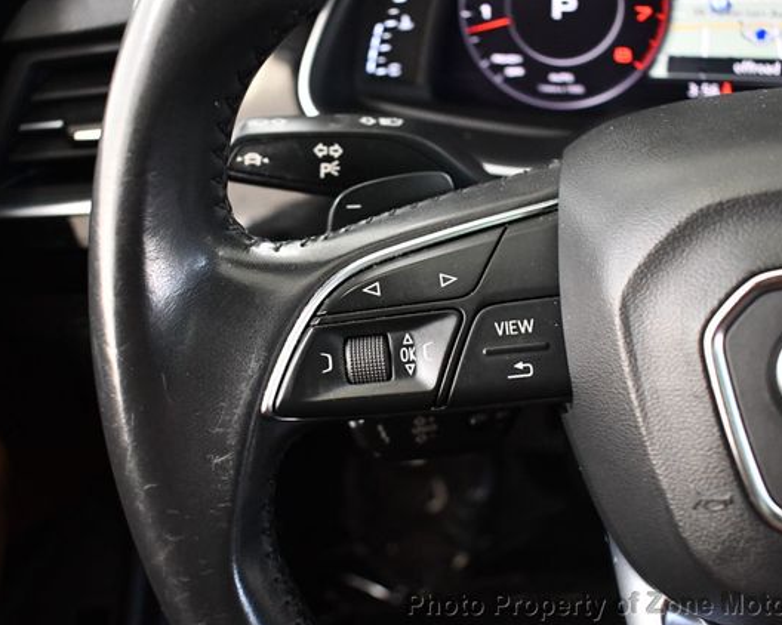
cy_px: 315
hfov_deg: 44.8
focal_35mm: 41
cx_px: 388
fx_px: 949
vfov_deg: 36.5
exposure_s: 1/80
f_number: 3.5
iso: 3200
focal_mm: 18
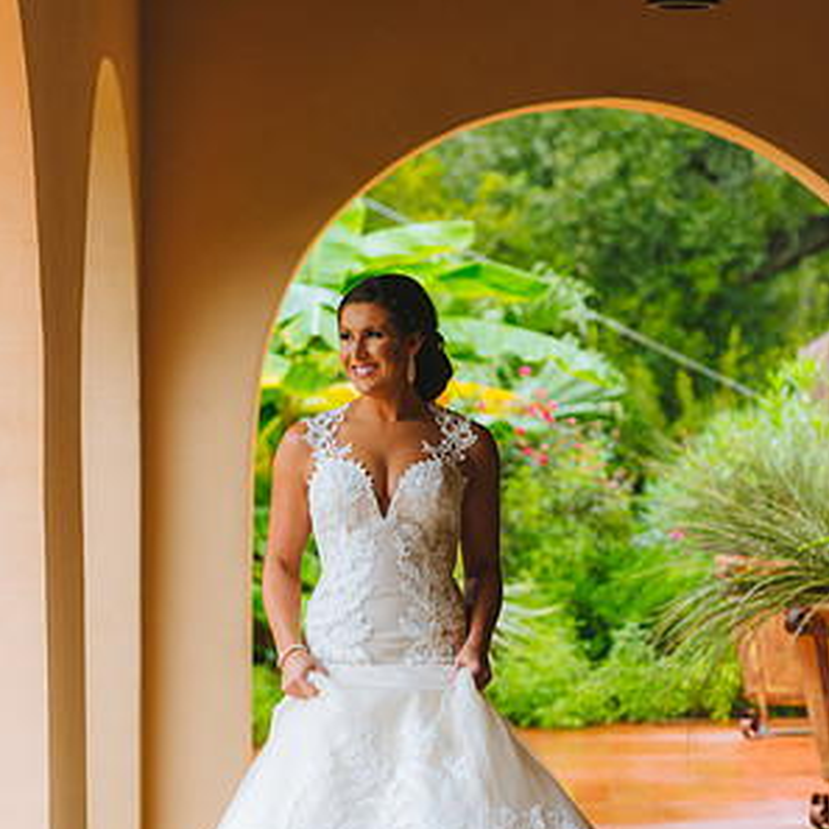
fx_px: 3414
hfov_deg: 13.8
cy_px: 581
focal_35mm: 126
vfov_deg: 13.8
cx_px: 413
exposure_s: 1/160
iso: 125
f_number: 2.8
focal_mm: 98
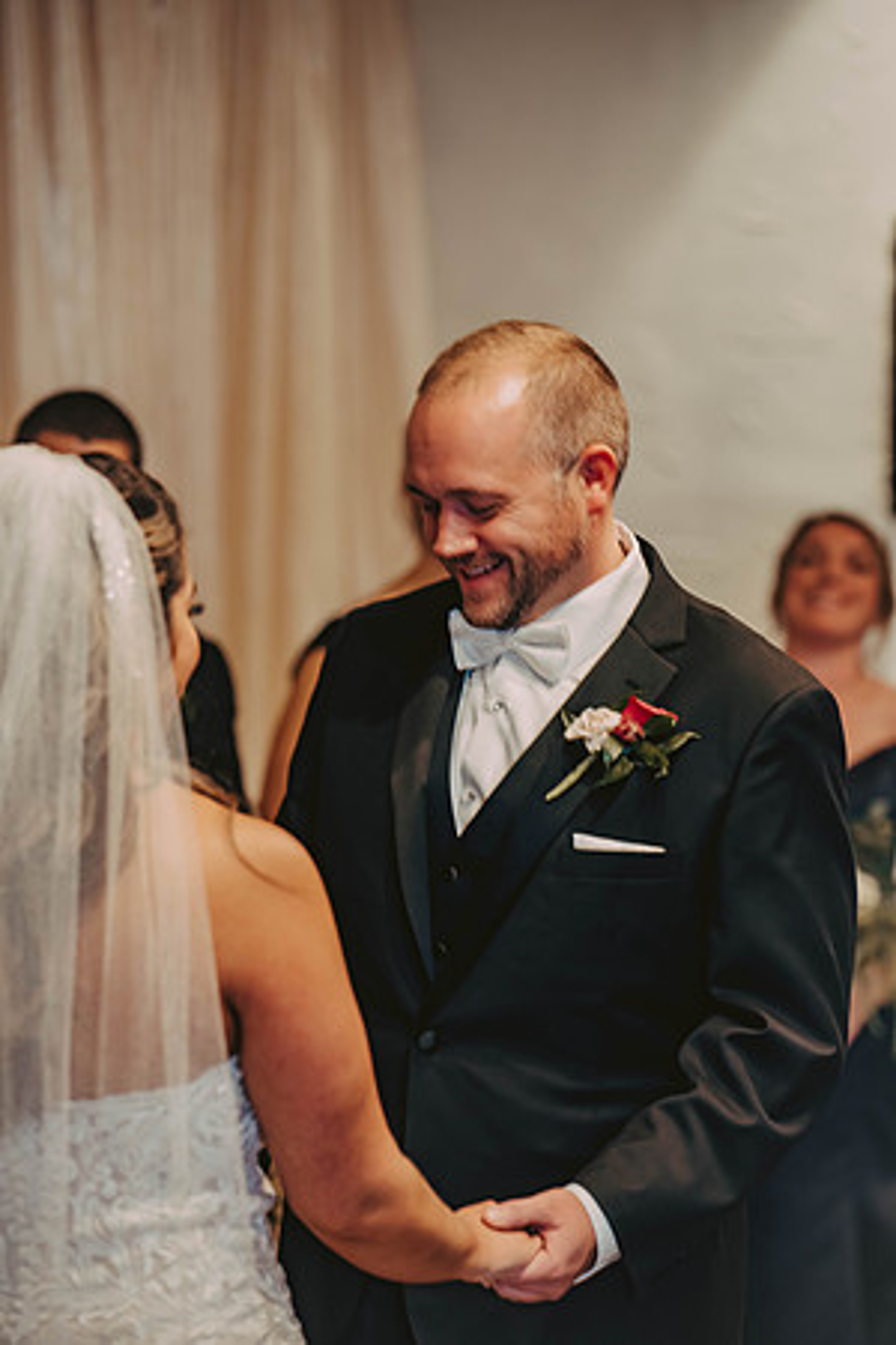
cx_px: 448
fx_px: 4853
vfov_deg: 15.8
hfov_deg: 10.5
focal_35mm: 130
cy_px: 672
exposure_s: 1/60
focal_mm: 130
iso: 500
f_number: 3.2
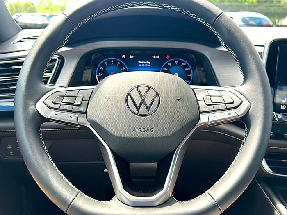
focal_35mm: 25
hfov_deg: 69.4
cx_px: 144
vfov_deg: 54.9
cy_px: 108
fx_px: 207
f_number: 1.78
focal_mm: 6.86
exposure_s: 1/219
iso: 64
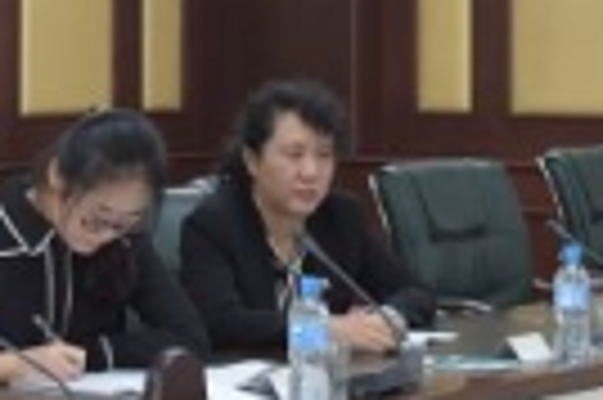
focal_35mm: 157
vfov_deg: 8.6
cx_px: 274
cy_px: -38
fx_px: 2627
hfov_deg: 13.1
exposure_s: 1/80
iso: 1600
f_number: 4.5
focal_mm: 35
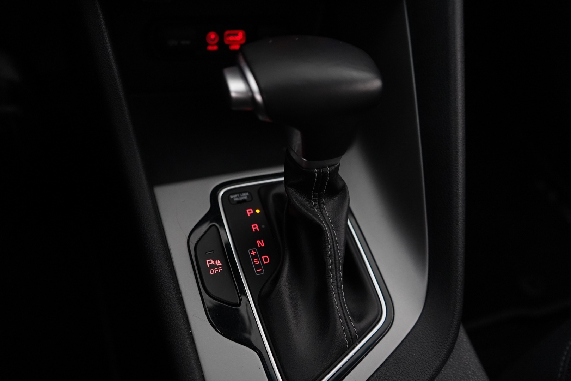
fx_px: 444
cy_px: 190
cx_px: 286
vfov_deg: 46.4
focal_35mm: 28
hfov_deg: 65.5
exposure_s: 1/60
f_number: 3.5
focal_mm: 28
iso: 4000
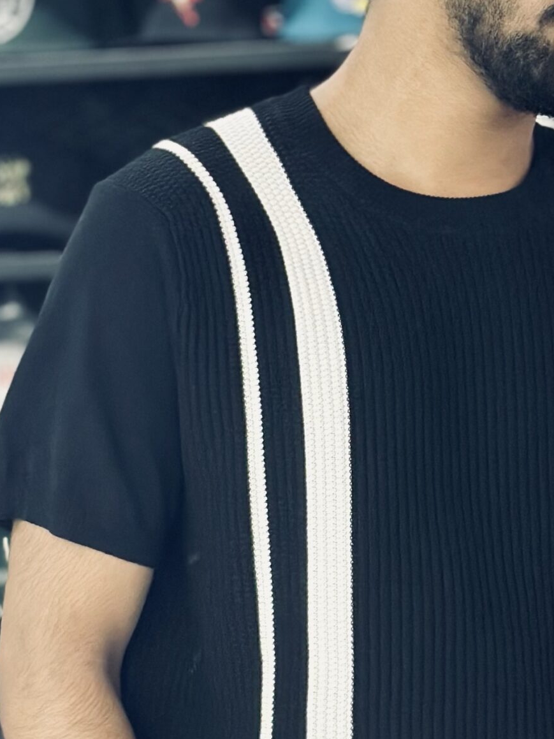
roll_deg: +1.7
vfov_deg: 18.5
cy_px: 407
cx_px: 456
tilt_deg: -6.3
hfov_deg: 13.9
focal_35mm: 106
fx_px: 2262
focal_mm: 6.86
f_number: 1.78
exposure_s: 1/100
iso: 200
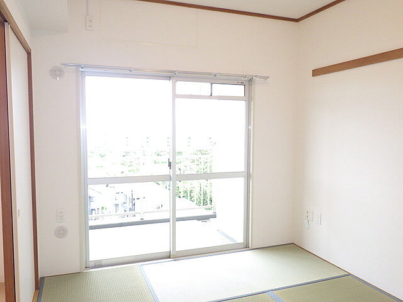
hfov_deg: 63.4
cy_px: 151
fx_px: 326
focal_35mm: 28
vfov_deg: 49.7
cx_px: 202
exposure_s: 1/45
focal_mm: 5
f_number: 3.5
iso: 250
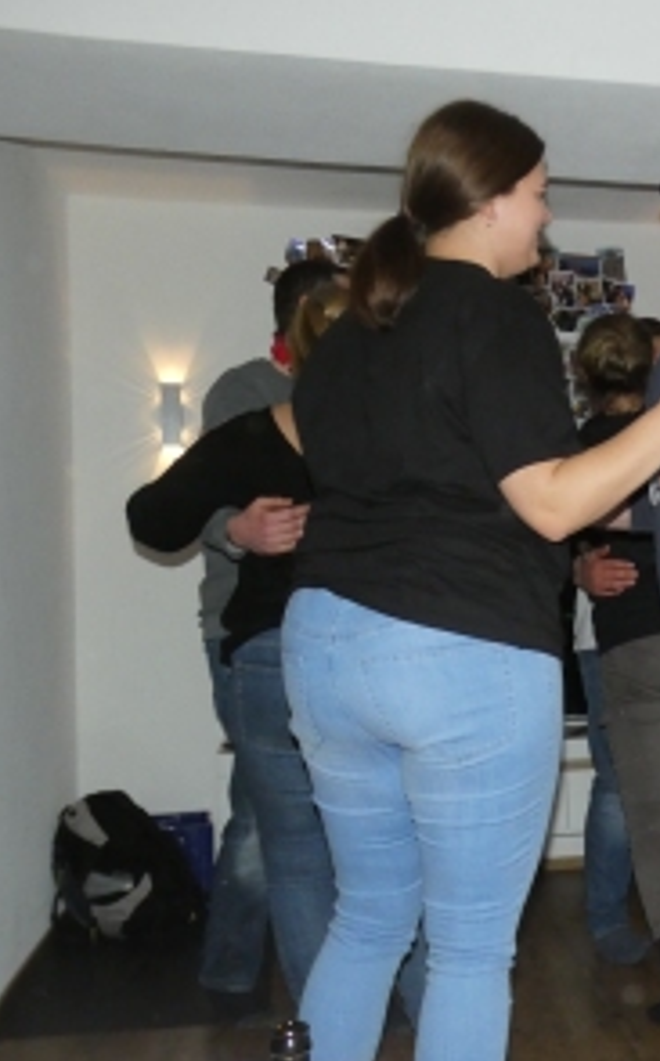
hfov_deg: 23.5
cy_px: 527
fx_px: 1501
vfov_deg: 38.9
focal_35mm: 52
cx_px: 703
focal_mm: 6.5
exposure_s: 1/60
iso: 800
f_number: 3.5
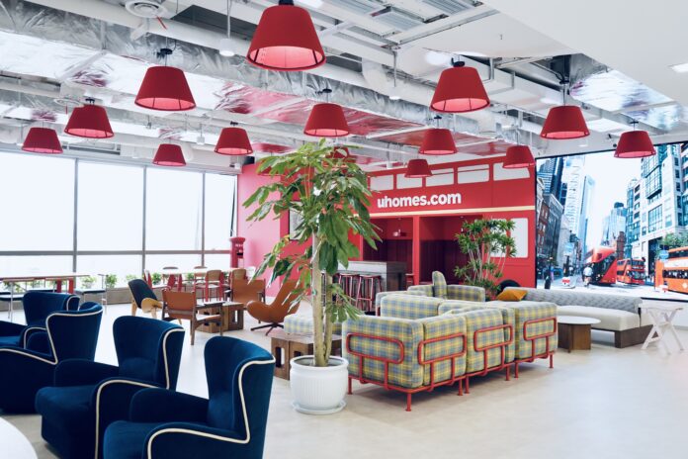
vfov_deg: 45.0
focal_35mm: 29
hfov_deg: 63.7
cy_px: 230
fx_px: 554
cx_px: 344
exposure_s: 1/100
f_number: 5
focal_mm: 29
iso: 2500
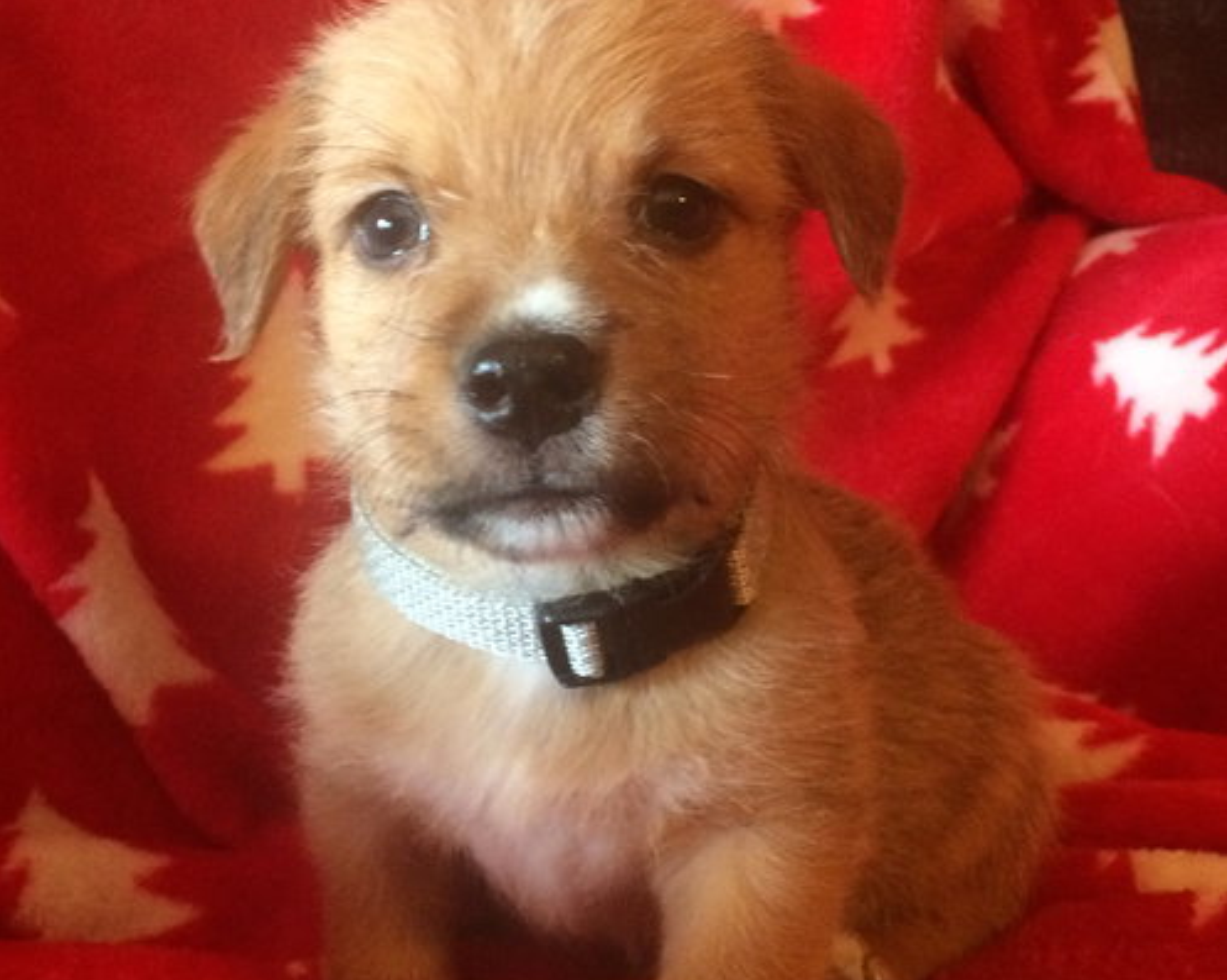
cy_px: 584
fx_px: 1379
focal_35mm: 38
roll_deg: +0.2
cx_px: 612
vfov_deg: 39.0
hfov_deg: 48.0
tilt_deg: -15.0
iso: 250
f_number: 2.2
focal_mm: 4.15
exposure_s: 1/30
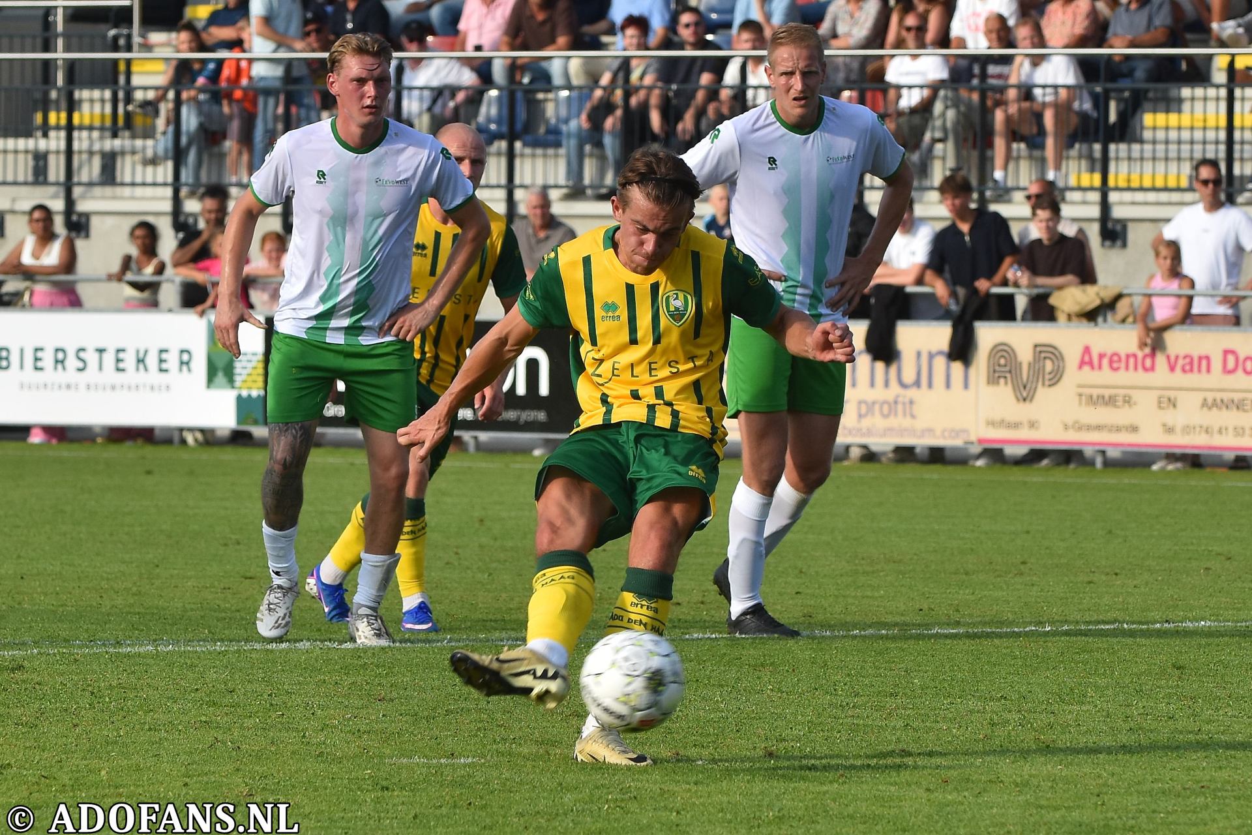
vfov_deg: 8.3
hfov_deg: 12.5
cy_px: 418
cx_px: 626
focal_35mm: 165
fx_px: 5738
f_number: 4.5
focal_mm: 110
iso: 200
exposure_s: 1/1000
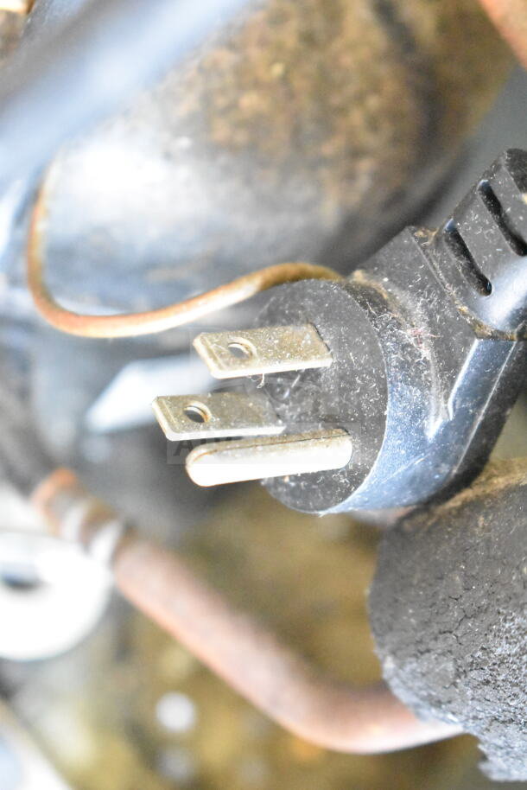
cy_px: 395
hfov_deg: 16.6
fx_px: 1810
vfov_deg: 24.6
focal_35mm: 82
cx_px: 264
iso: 20000
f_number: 5.6
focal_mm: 55
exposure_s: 1/100
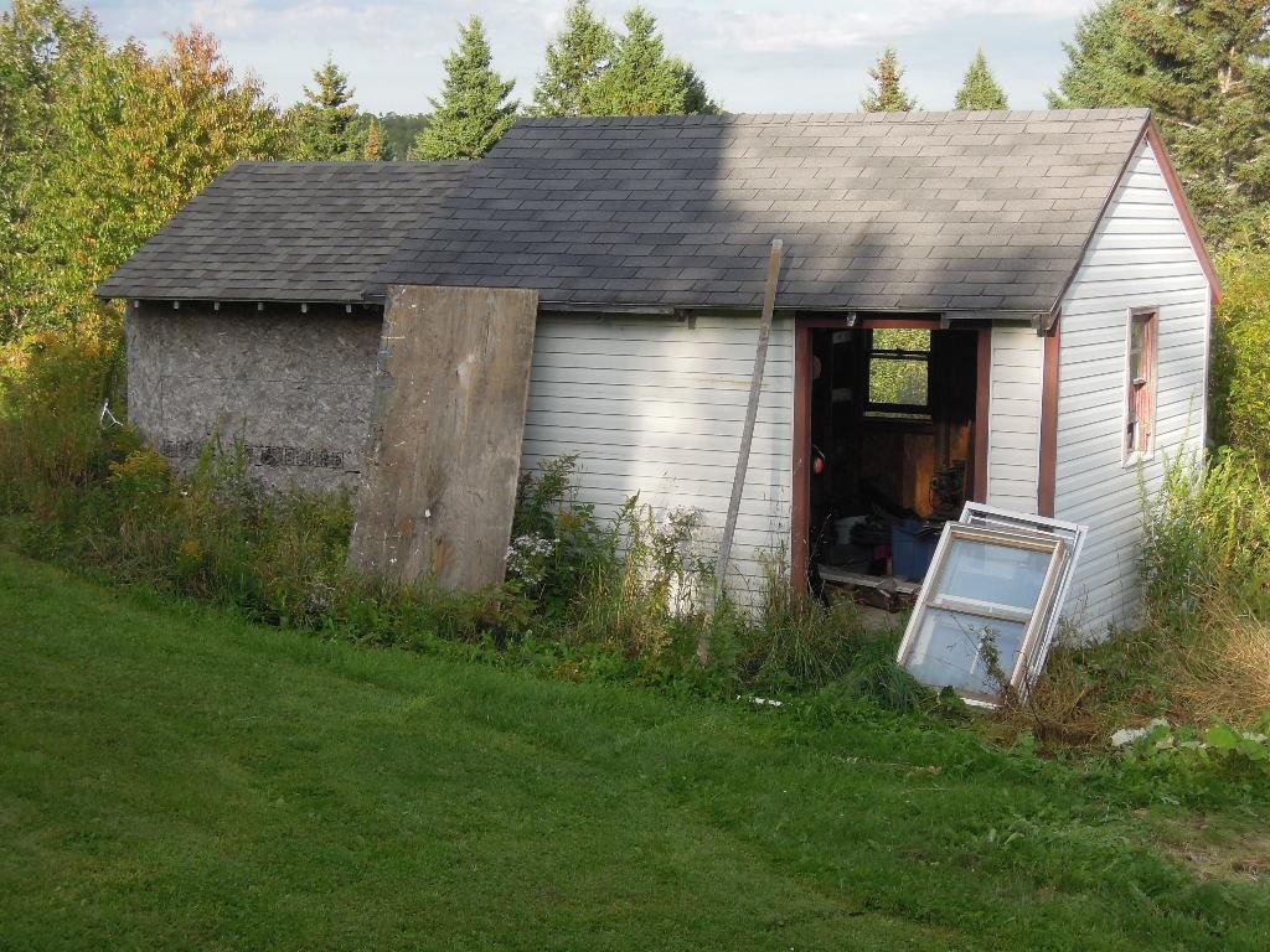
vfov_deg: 23.7
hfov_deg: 31.2
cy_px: 476
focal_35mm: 62
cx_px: 635
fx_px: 2275
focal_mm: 11.1
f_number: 4.2
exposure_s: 1/400
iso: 160
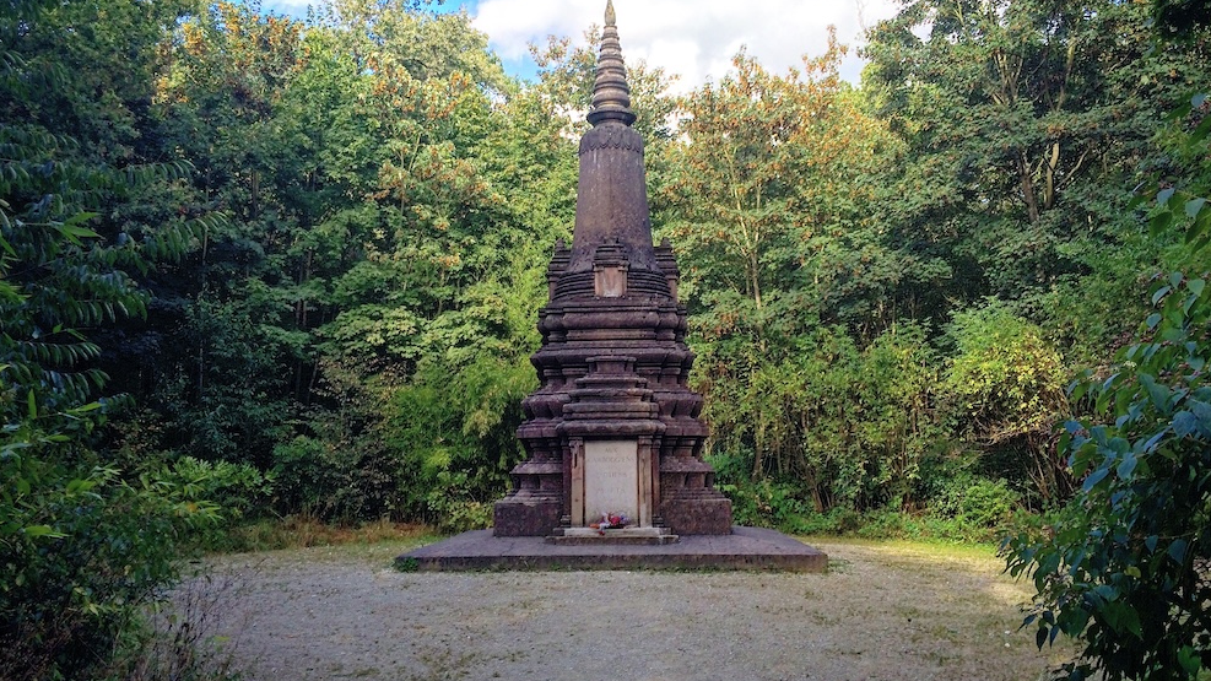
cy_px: 290
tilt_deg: +9.3
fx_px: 1027
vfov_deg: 36.6
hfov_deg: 61.0
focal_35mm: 32
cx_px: 611
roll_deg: +1.0
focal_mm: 4.15
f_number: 2.2
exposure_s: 1/595
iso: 32
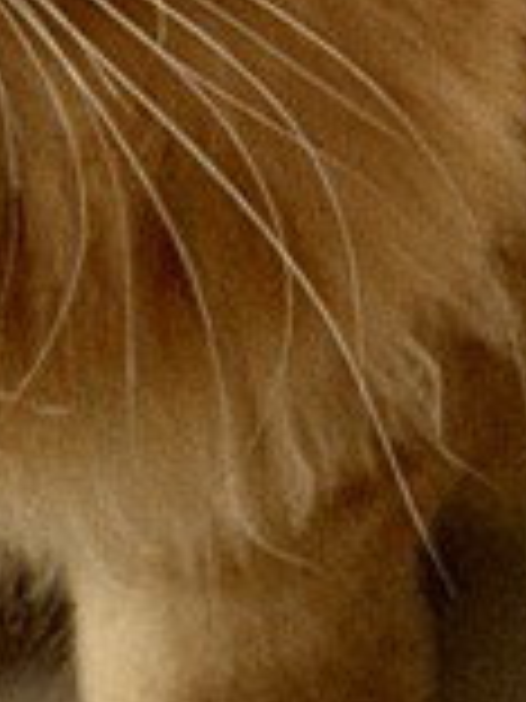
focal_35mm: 369
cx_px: 1106
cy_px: -482
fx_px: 7476
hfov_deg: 4.0
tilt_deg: -58.9
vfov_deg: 5.3
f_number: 1.78
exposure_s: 1/38
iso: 500
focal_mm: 6.76
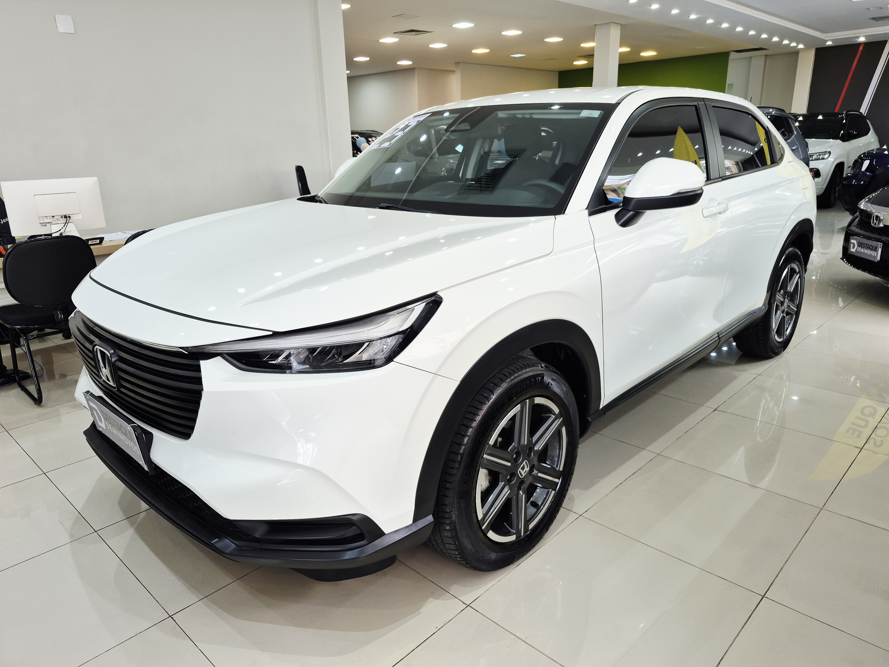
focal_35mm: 23
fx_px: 591
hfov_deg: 73.9
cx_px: 444
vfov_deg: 58.9
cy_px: 334
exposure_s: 1/120
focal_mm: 5.4
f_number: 1.8
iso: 80
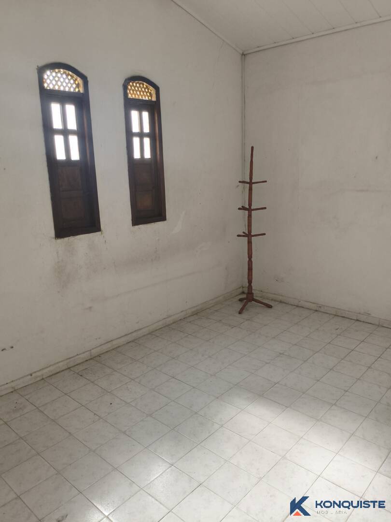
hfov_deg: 53.1
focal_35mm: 26
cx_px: 196
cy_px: 261
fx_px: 392
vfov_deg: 67.3
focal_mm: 4.94
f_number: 1.5
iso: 320
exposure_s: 1/661
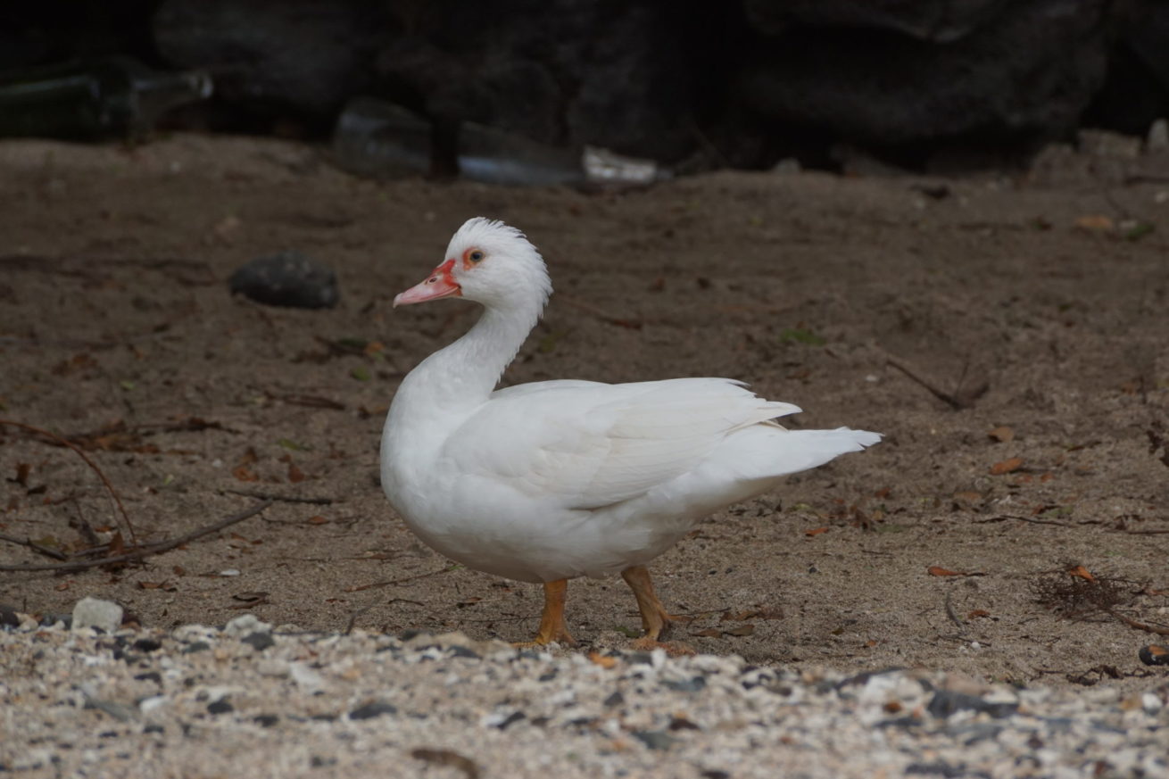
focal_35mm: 450
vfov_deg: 3.1
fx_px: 14610
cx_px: 584
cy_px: 390
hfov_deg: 4.6
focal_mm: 300
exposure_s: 1/640
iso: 500
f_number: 7.1
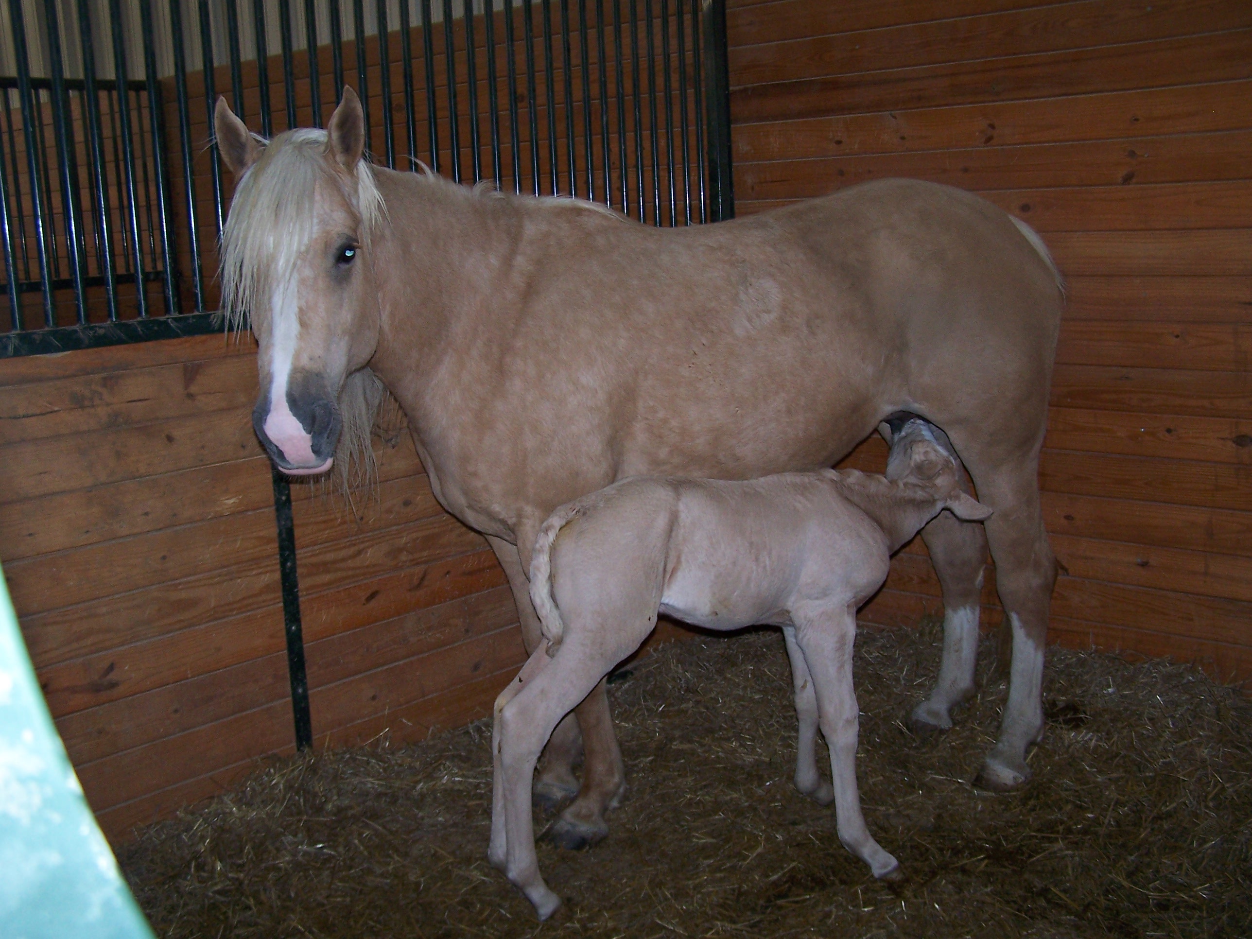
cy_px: 470
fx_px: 1374
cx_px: 626
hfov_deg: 49.0
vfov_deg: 37.7
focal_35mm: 38
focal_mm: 6.3
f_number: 2.8
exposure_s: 1/60
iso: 140
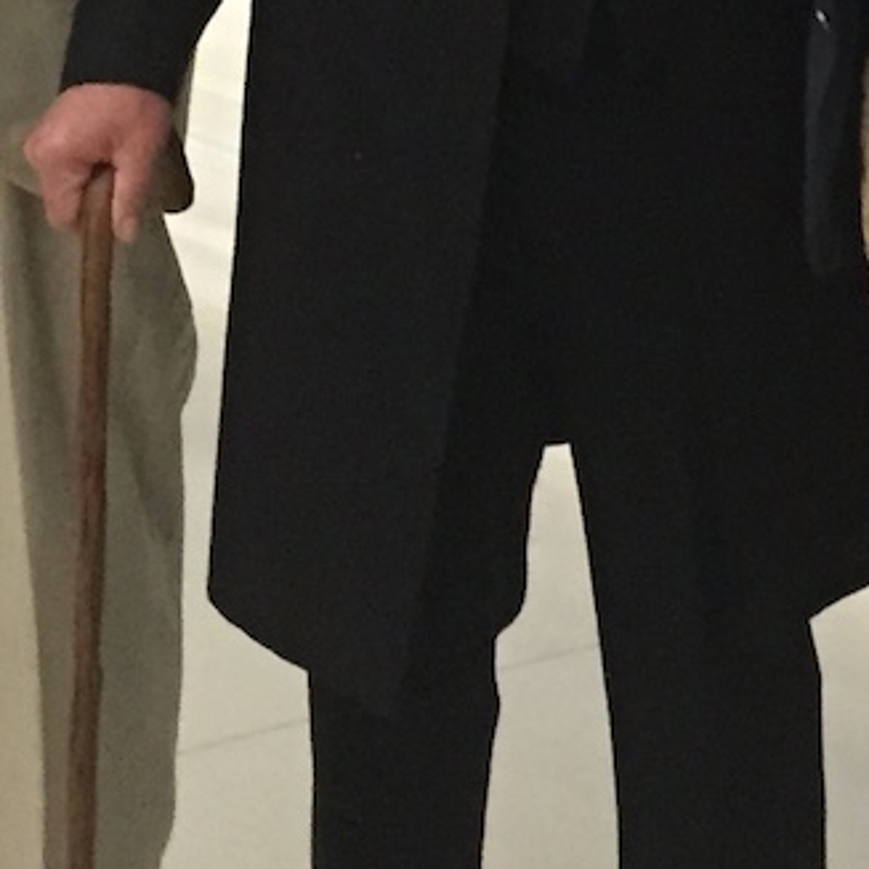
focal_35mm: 139
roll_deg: -2.9
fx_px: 3948
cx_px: 1164
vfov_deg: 12.1
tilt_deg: -6.4
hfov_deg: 12.2
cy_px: -373
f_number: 2.2
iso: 250
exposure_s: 1/20
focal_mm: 4.15
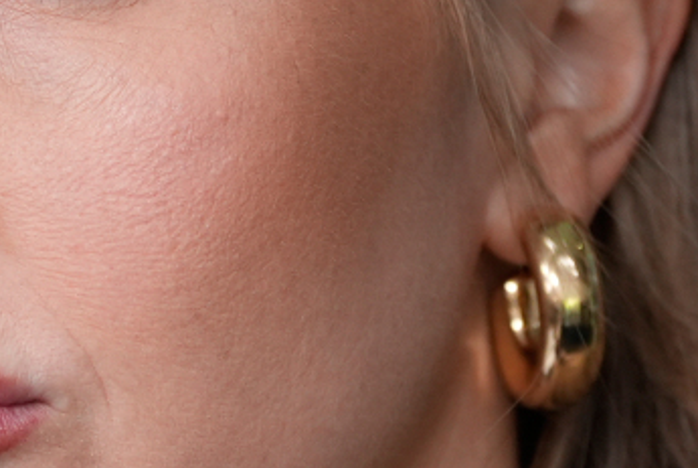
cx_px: 26
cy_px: 14
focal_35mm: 1043
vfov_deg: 1.3
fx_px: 20248
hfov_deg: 2.0
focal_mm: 200
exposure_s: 1/250
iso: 800
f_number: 3.2
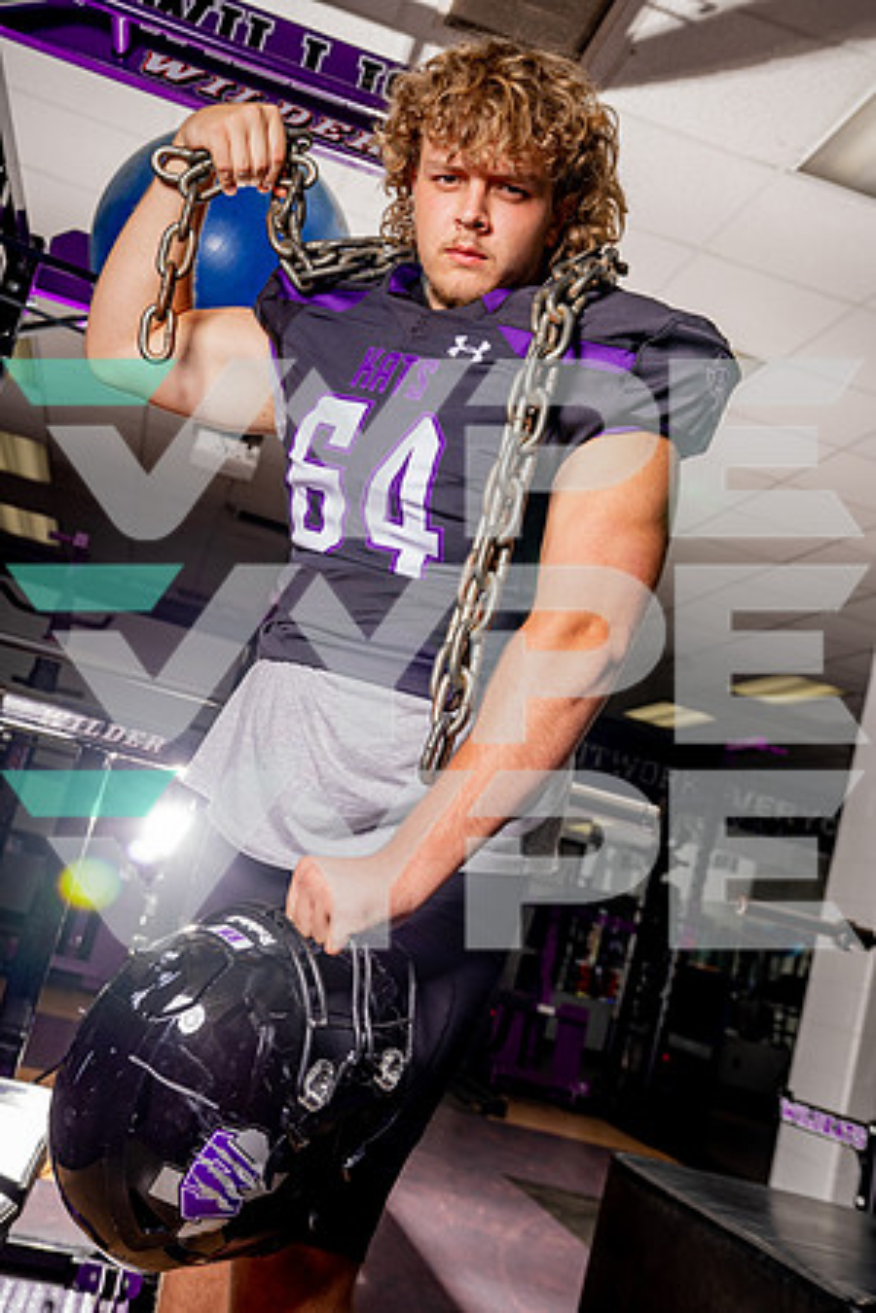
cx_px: 438
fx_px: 1460
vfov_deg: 48.5
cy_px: 656
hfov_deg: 33.4
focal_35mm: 40
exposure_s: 1/200
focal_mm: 40
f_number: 5.6
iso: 100
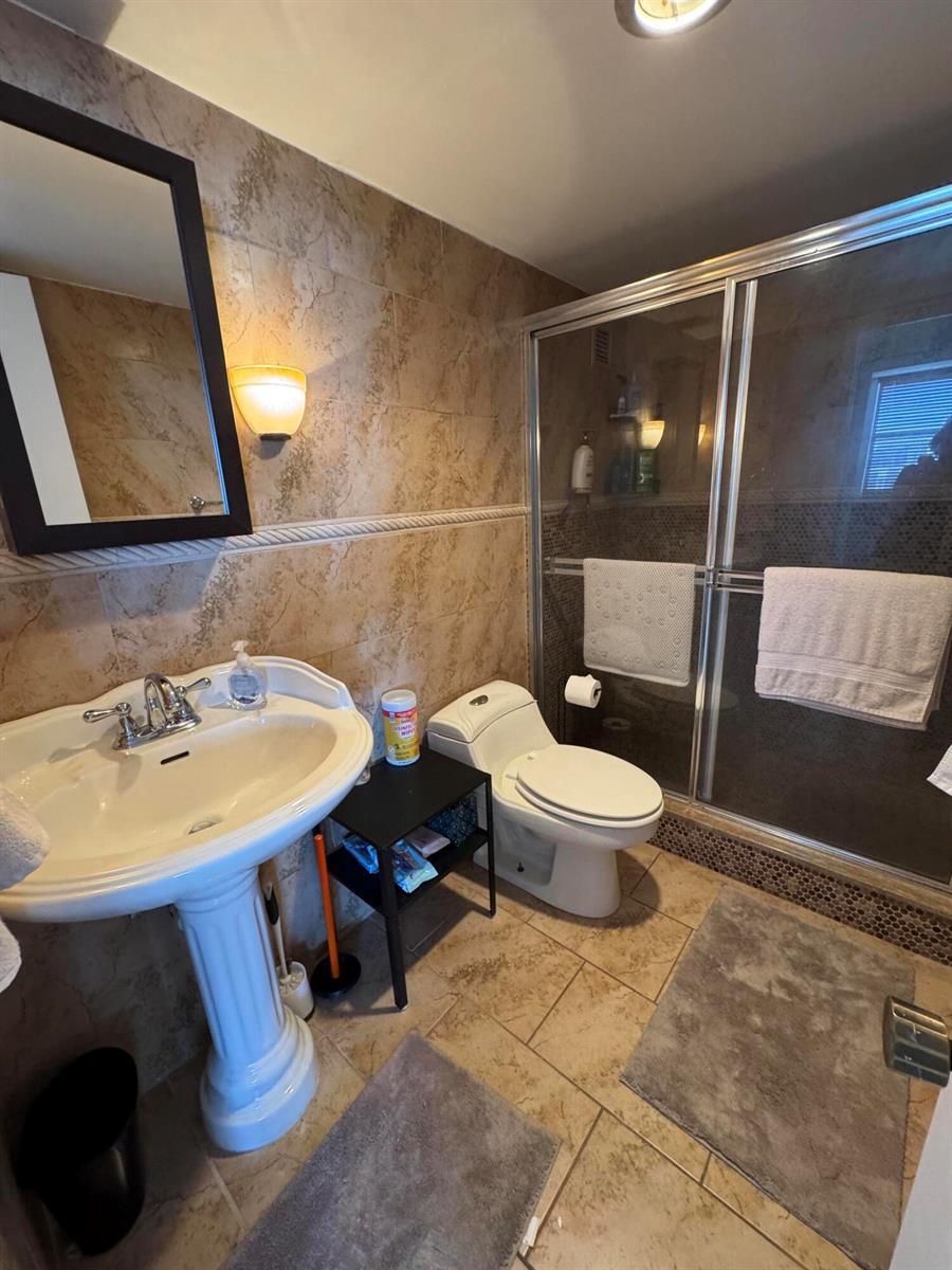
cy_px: 635
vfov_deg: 102.1
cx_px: 476
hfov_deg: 85.7
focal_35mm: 14
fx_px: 513
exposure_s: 1/60
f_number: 2.2
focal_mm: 2.22
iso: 320
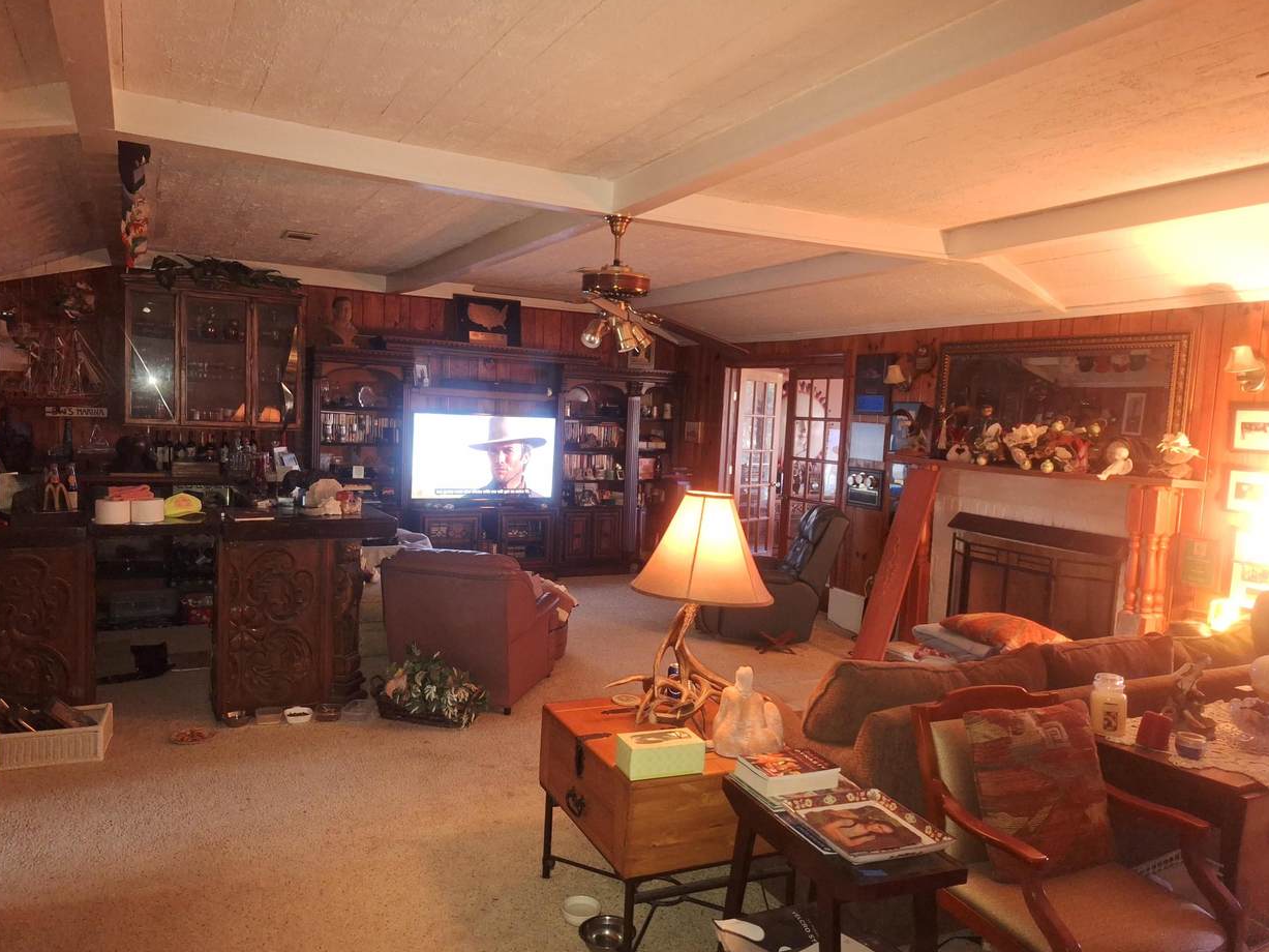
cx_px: 618
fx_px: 880
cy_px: 472
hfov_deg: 71.6
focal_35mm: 24
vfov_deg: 56.8
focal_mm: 5.54
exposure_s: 1/20
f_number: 1.8
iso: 500
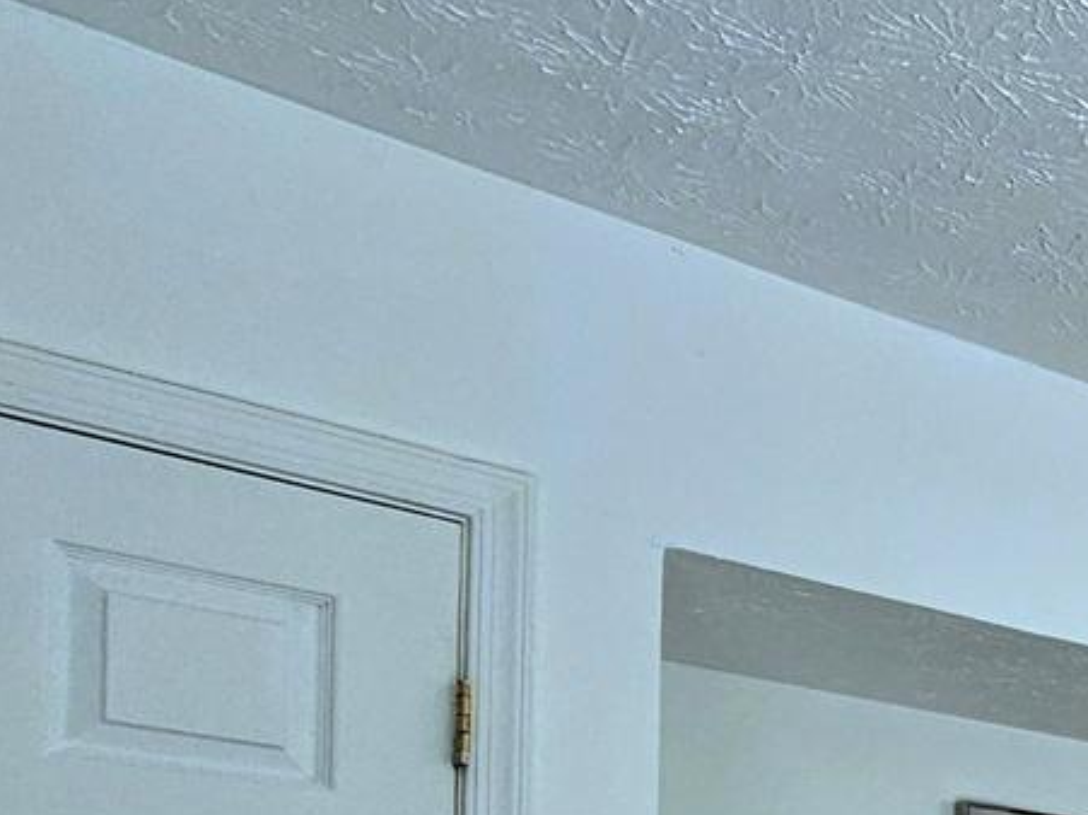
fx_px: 1854
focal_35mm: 59
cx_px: 1997
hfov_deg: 21.0
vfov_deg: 21.3
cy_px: 1191
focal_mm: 2.2
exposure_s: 1/286
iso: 50
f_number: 2.2
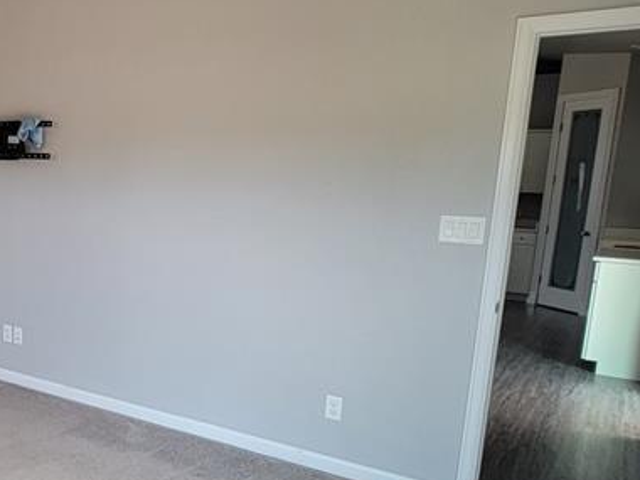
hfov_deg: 44.5
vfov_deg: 40.5
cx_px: -5
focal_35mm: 35
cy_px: 289
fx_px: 647
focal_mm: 2.2
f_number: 2.2
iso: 80
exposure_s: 1/60
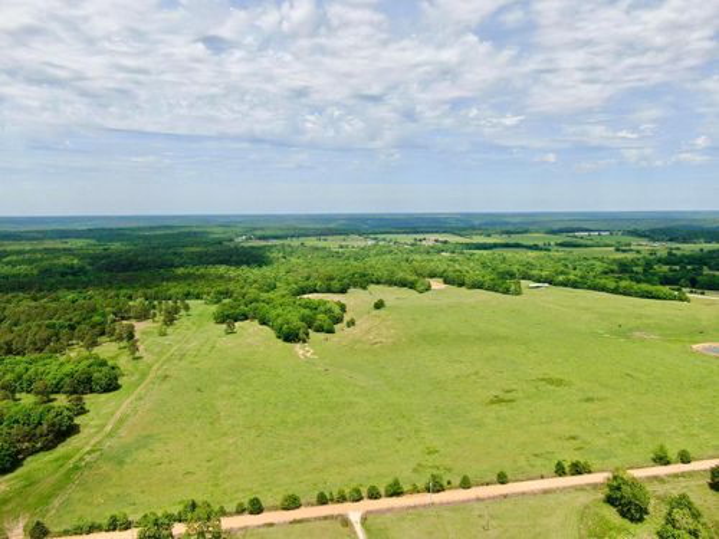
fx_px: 498
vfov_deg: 56.8
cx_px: 360
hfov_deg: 71.6
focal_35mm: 24
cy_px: 270
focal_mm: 4.39
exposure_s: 1/1600
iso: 110
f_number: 2.8
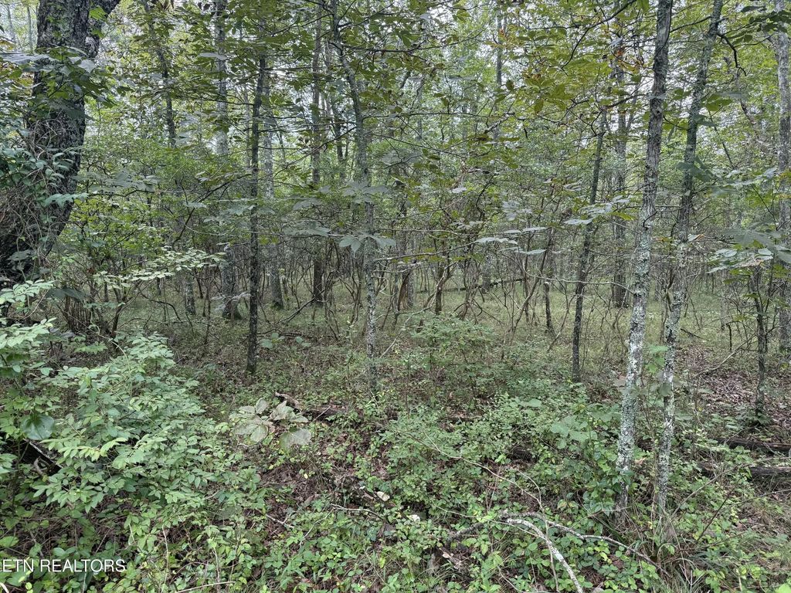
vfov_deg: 56.8
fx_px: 548
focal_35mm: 24
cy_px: 296
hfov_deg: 71.6
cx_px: 396
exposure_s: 1/234
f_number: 1.78
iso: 160
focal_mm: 6.76
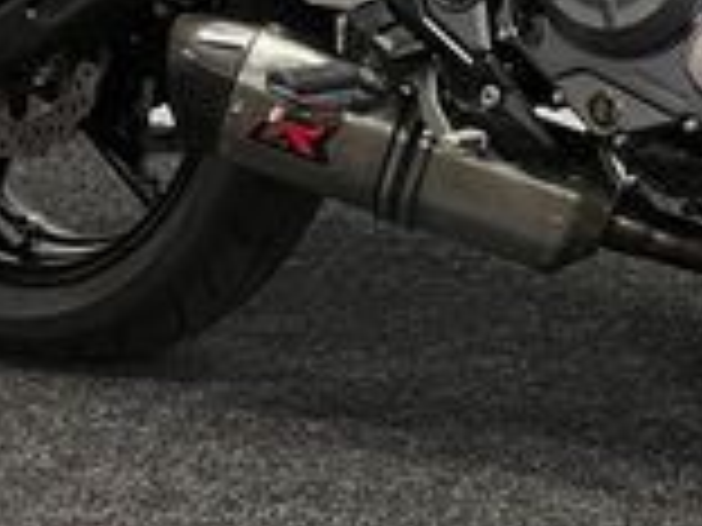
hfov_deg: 17.2
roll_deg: +0.1
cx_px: 922
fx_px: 2170
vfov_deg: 13.2
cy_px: -198
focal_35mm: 107
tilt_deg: -3.4
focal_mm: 5.1
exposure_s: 1/50
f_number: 1.6
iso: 100
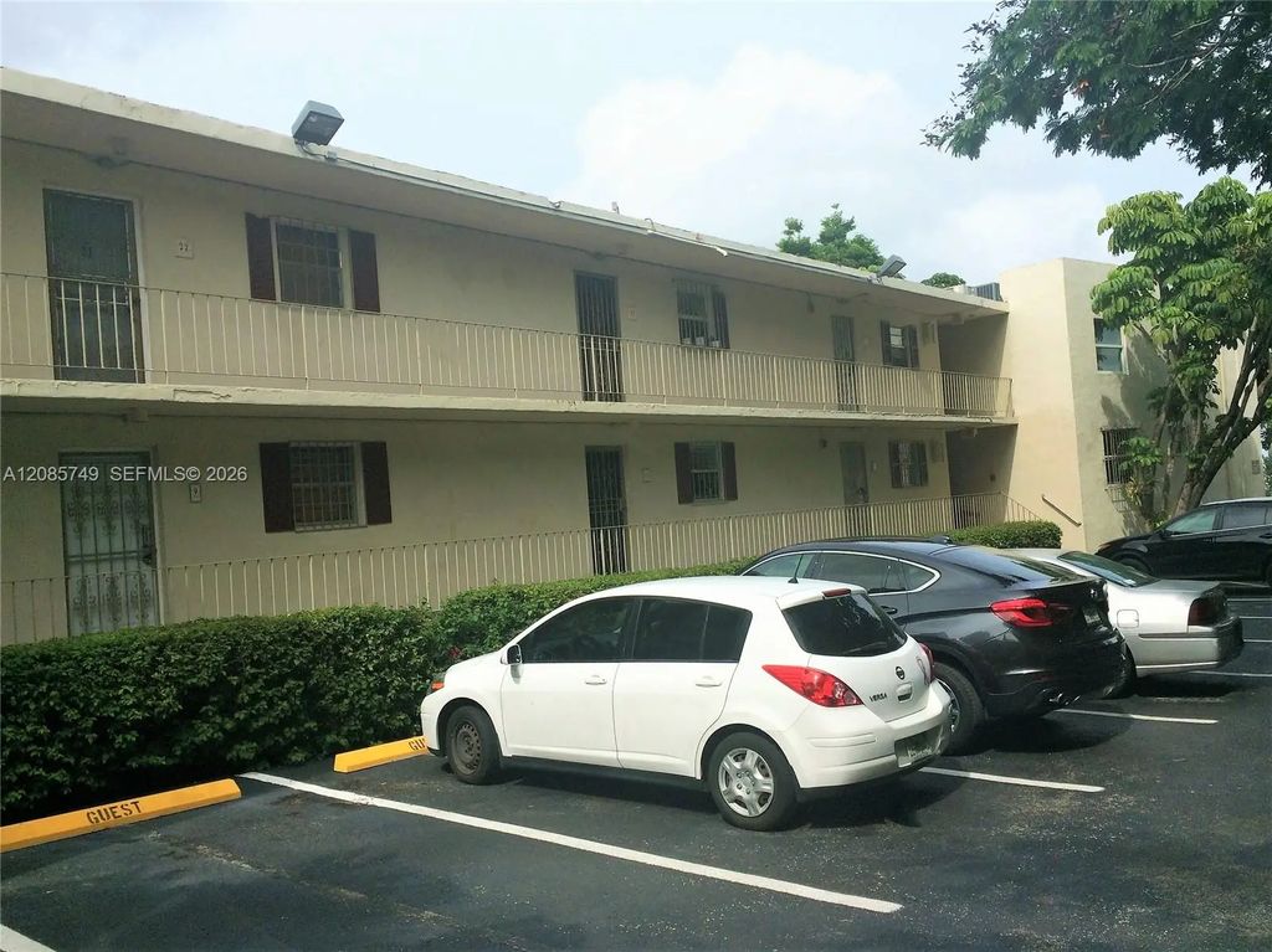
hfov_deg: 61.7
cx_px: 636
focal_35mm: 29
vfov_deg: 48.2
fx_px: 1065
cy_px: 476
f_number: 2.2
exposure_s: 1/2283
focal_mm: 4.15
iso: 32
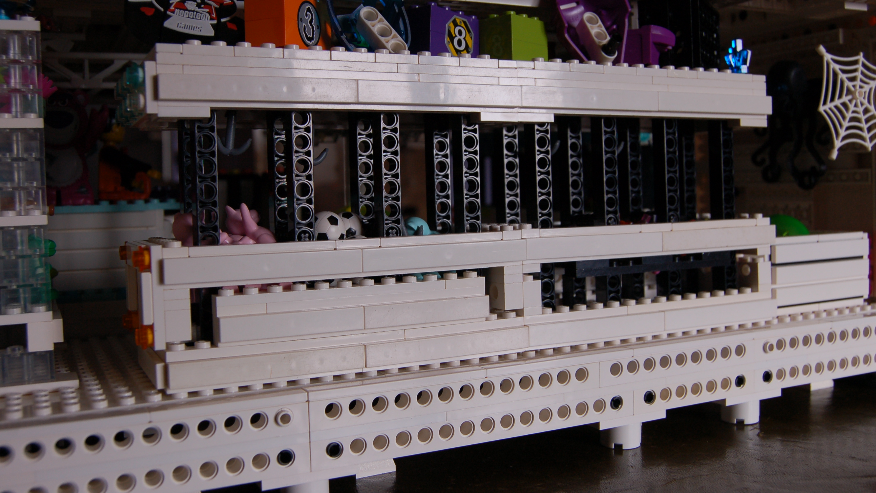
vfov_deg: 32.3
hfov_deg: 54.6
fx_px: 849
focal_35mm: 37
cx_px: 440
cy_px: 208
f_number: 5.6
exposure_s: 1/125
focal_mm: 23
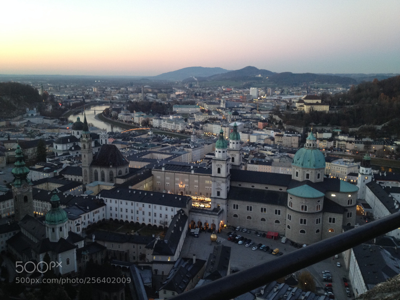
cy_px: 150
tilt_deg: -13.5
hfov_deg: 52.6
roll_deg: +0.8
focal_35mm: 35
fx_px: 404
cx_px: 200
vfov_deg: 40.7
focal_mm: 4.28
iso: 125
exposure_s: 1/20
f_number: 2.4
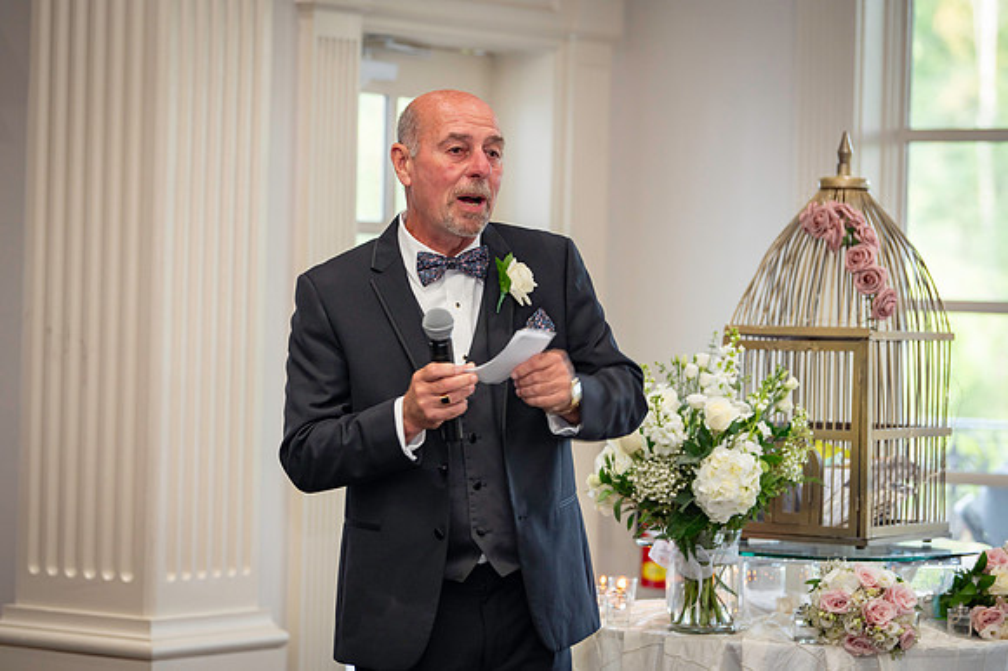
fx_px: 3358
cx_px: 504
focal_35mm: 120
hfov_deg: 17.1
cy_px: 336
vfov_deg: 11.4
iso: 1000
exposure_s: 1/100
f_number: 3.5
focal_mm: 120
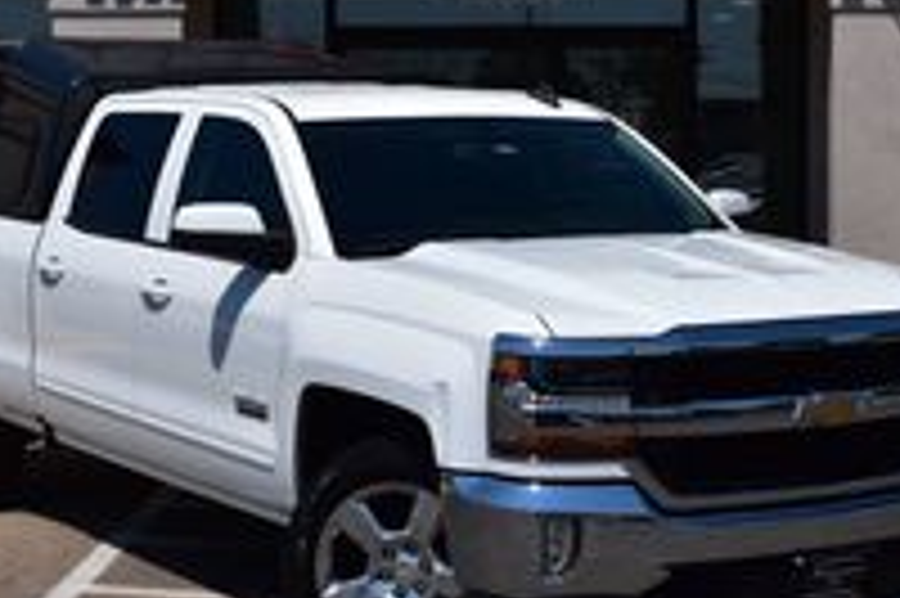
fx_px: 2173
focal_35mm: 87
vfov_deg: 15.7
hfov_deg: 23.4
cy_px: 283
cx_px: 526
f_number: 11
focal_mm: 29
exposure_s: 1/640
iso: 200
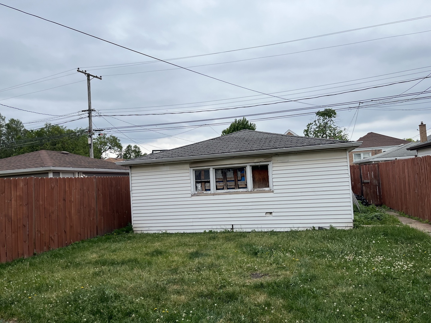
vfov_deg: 53.1
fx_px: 324
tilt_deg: +3.0
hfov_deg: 67.3
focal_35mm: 26
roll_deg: +4.7
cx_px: 216
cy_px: 162
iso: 50
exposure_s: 1/2137
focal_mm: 5.1
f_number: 1.6
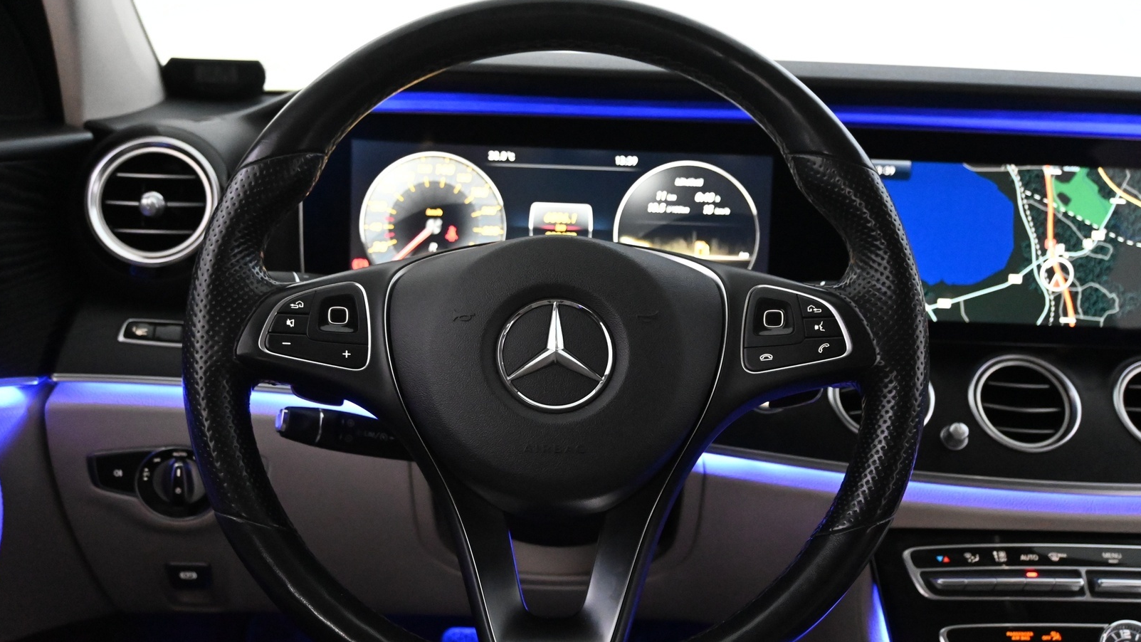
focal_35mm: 37
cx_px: 569
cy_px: 366
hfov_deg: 54.6
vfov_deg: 32.3
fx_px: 1105
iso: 6400
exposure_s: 1/50
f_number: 4.2
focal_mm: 23
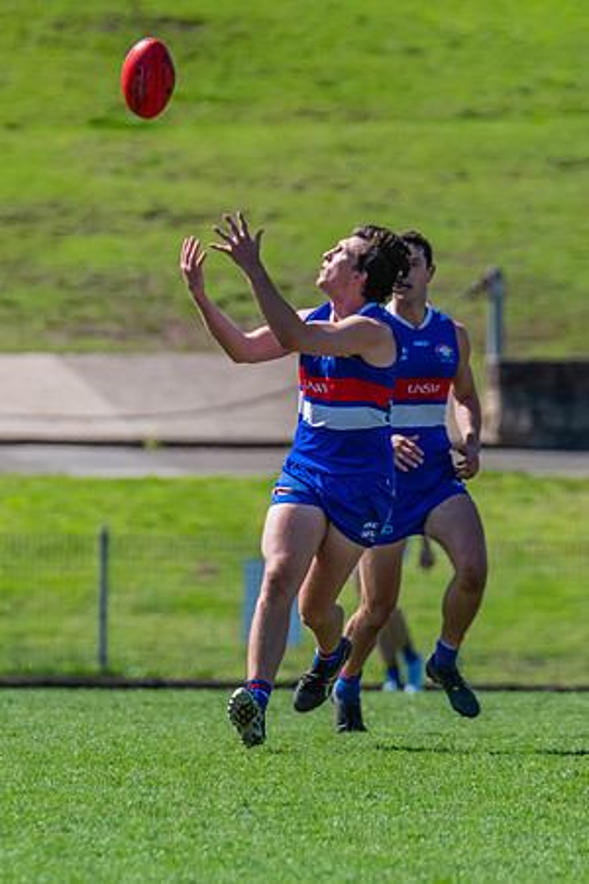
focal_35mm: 925
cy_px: 506
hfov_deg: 1.5
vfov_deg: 2.2
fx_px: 22689
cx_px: 376
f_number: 6.3
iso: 800
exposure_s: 1/2000
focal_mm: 420
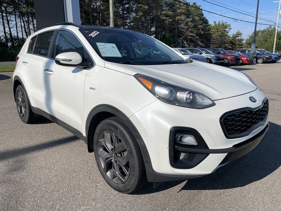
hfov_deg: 67.3
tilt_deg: -13.4
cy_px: 106
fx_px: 211
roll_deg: +1.4
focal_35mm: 26
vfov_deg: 53.1
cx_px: 140
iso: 32
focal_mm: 4.2
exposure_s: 1/8403
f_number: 1.6
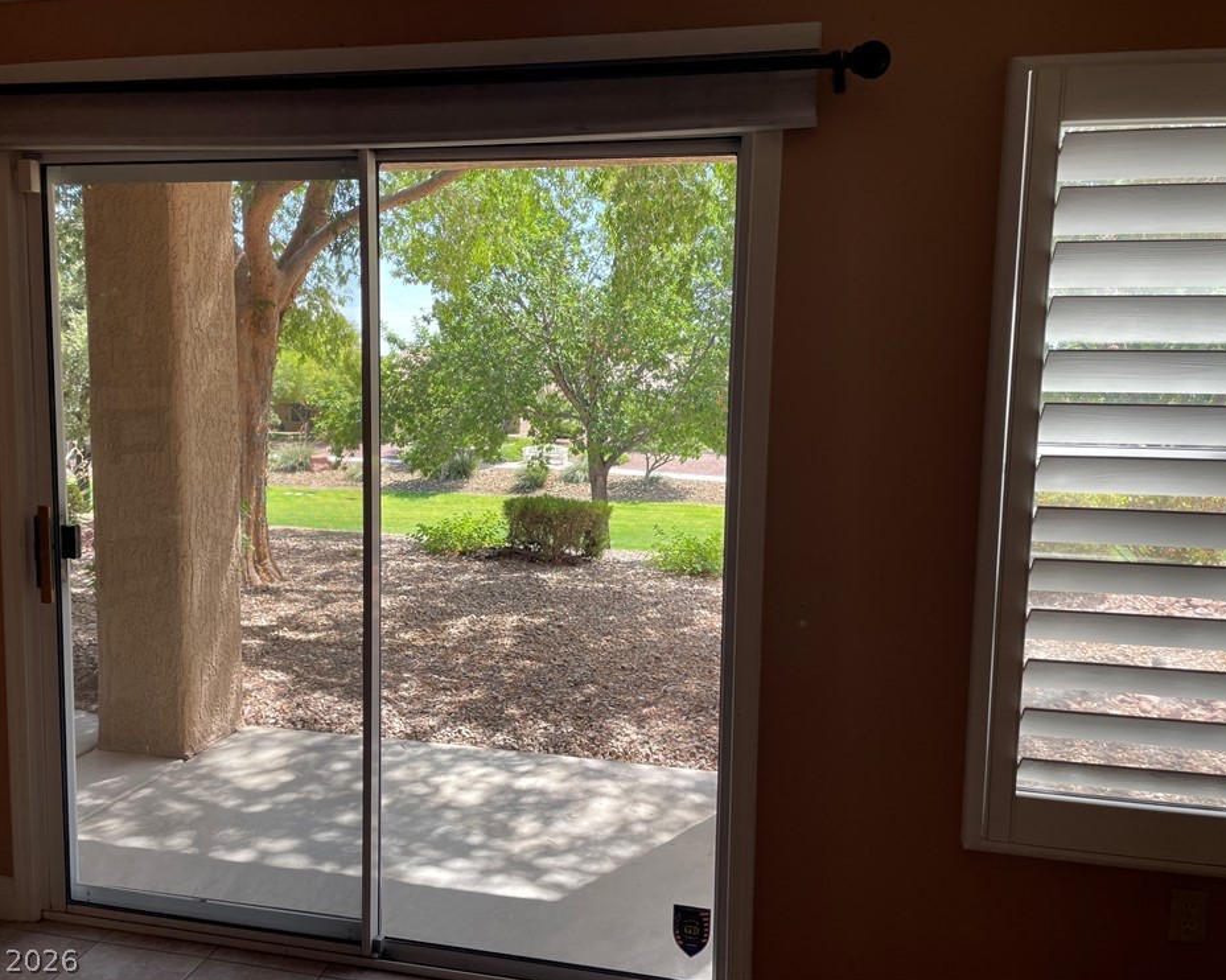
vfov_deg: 51.5
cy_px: 475
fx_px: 1016
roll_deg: -1.0
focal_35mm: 28
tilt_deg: -7.2
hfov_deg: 62.2
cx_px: 610
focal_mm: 4.2
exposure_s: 1/303
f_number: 1.6
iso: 32
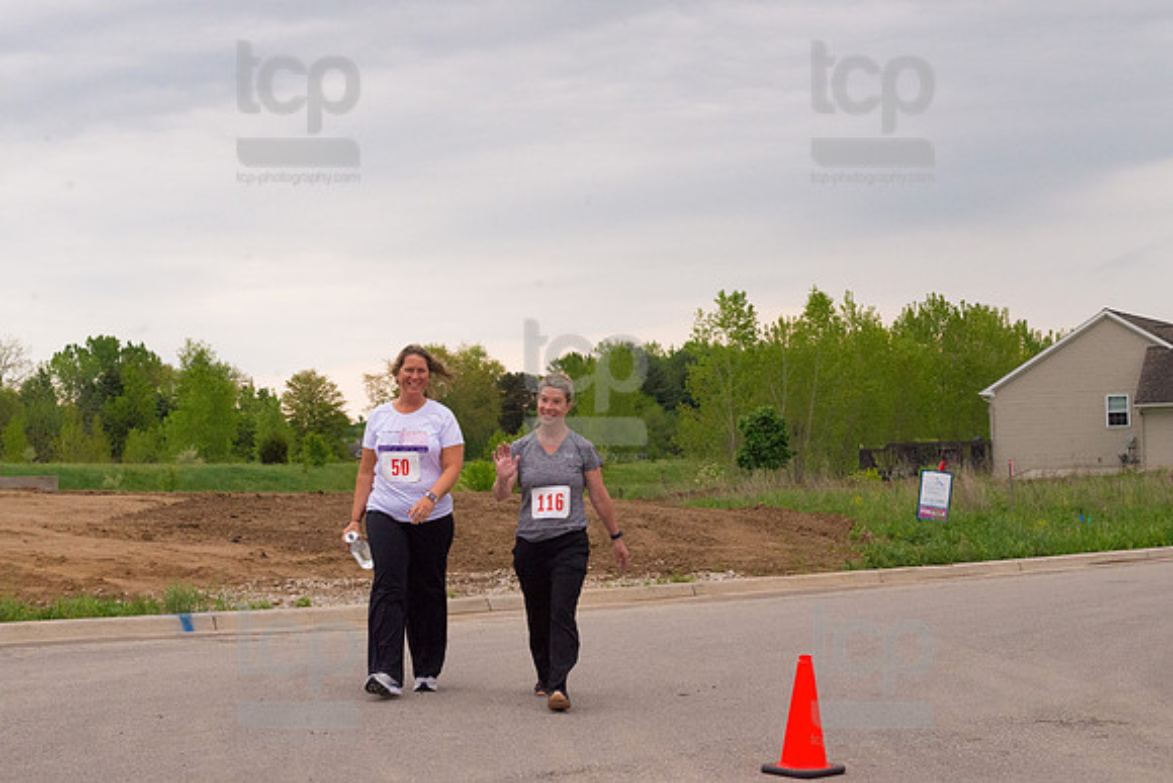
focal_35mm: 70
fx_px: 2281
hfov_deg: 28.8
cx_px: 586
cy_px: 392
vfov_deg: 19.5
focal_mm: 70
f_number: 11
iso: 4000
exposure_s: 1/1250
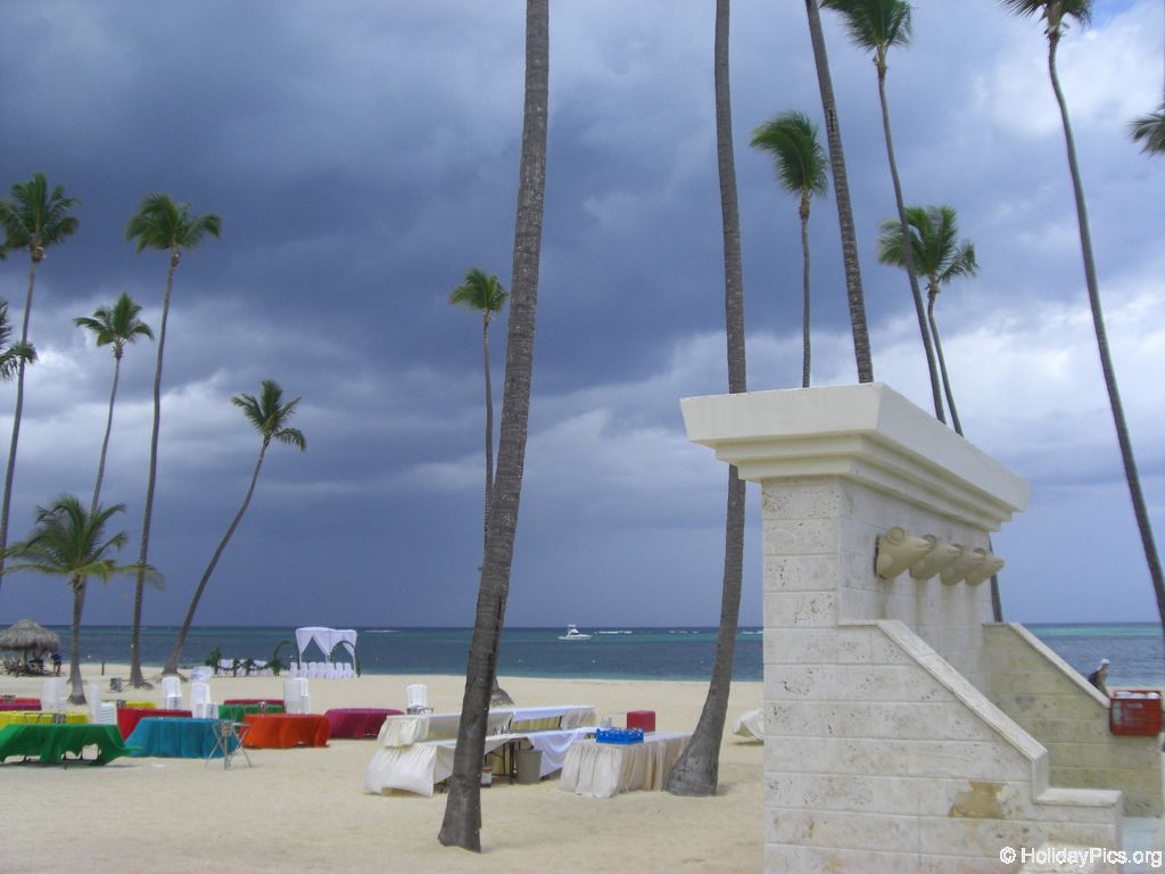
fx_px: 1279
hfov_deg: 49.0
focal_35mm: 38
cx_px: 582
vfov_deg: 37.7
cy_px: 437
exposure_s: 1/160
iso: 64
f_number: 8
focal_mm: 6.2
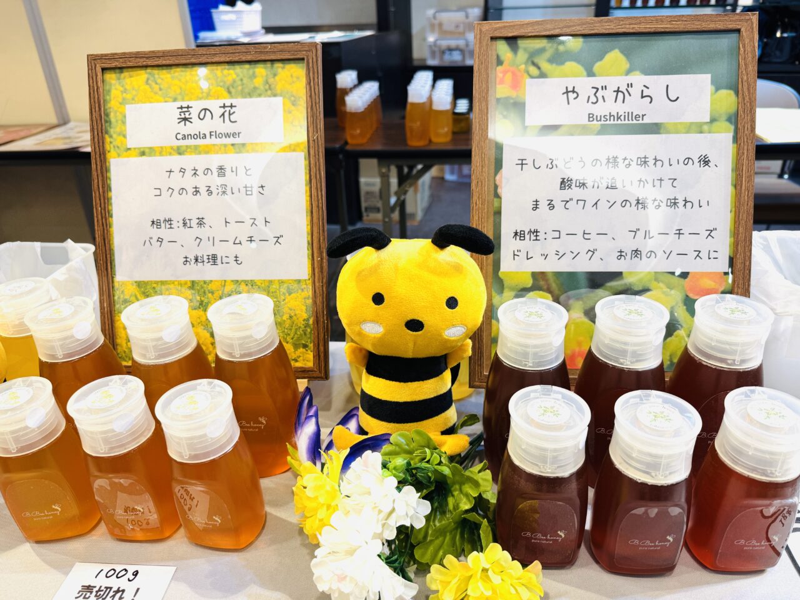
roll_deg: +3.1
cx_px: 400
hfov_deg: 71.6
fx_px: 555
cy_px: 300
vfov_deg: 56.8
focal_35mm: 24
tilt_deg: -28.1
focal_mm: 6.76
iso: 100
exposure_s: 1/100
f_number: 1.78
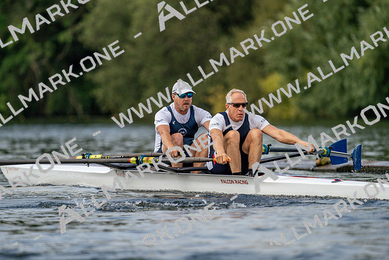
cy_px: 130
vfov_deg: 2.4
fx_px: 6225
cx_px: 194
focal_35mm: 576
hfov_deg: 3.6
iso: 500
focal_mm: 576
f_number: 6.3
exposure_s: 1/1600
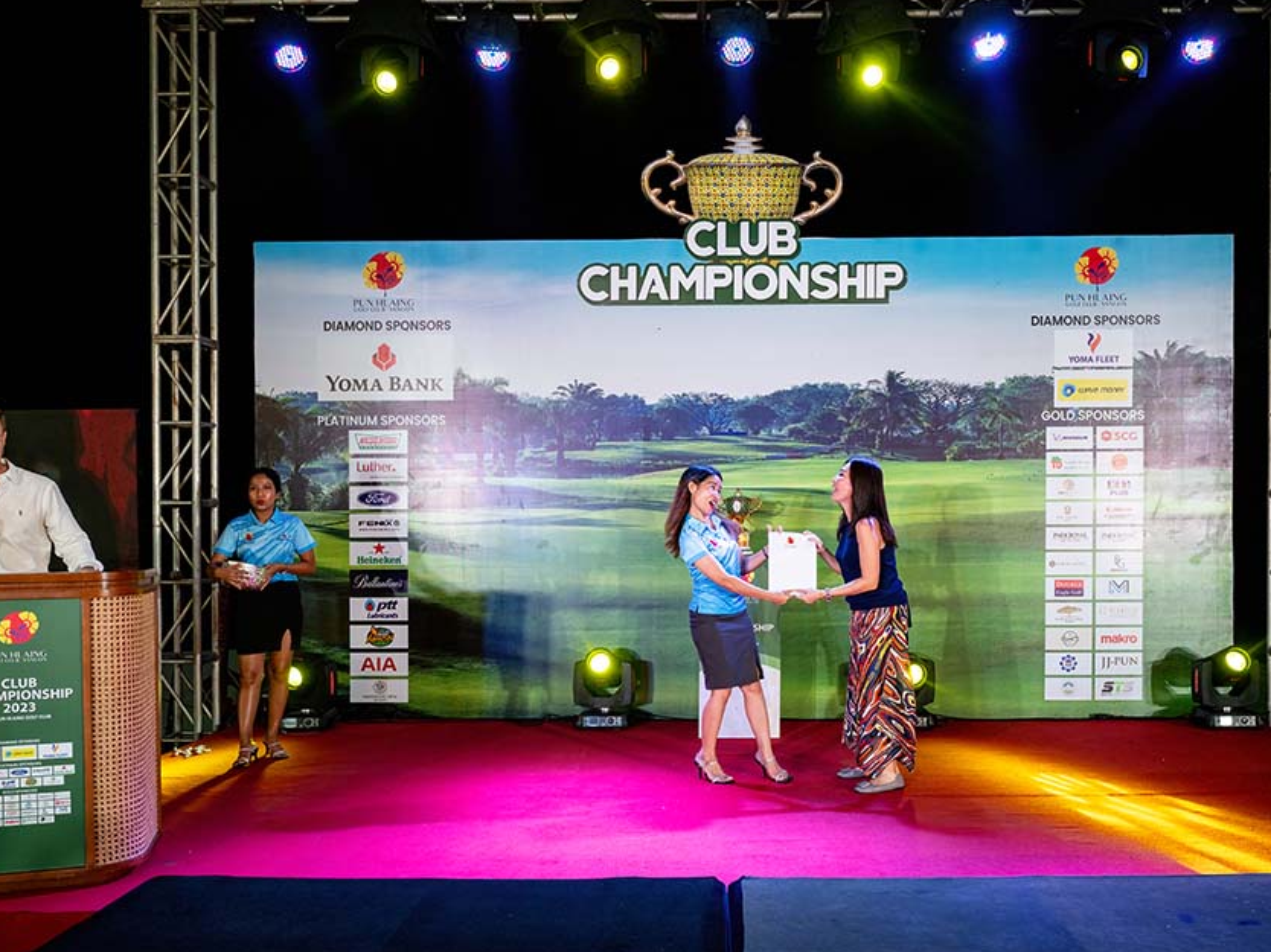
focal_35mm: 31
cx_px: 664
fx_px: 1138
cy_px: 471
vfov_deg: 45.4
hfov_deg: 58.3
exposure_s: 1/200
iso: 500
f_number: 4
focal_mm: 28
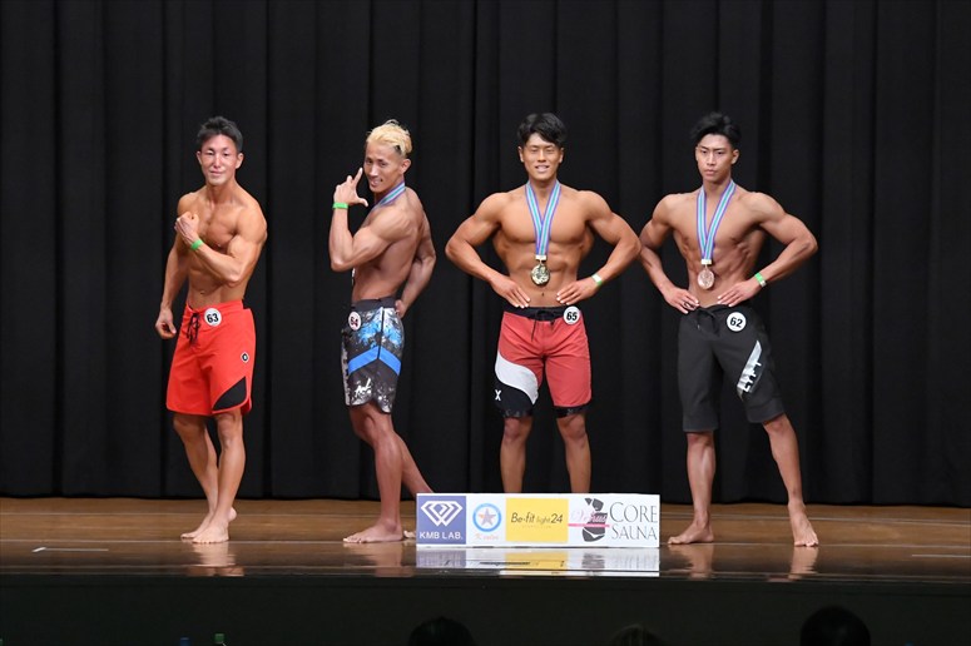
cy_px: 323
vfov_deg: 8.2
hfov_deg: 12.2
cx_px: 486
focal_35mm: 168
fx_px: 4529
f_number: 5.6
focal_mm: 112
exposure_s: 1/400
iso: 8000
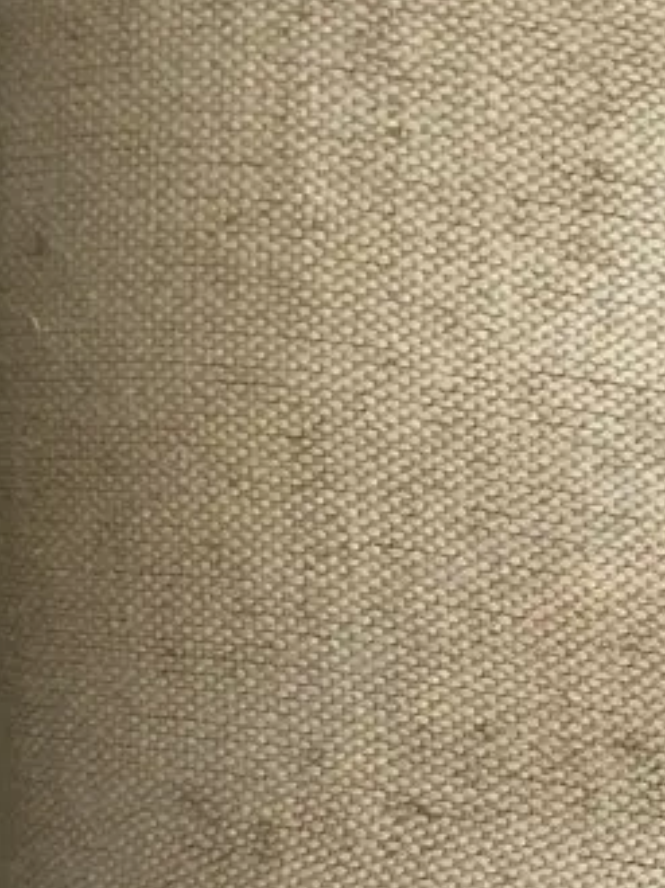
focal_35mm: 87
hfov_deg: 16.9
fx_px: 2231
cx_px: 485
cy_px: 565
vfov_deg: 22.5
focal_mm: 3.99
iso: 100
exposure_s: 1/50
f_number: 1.8
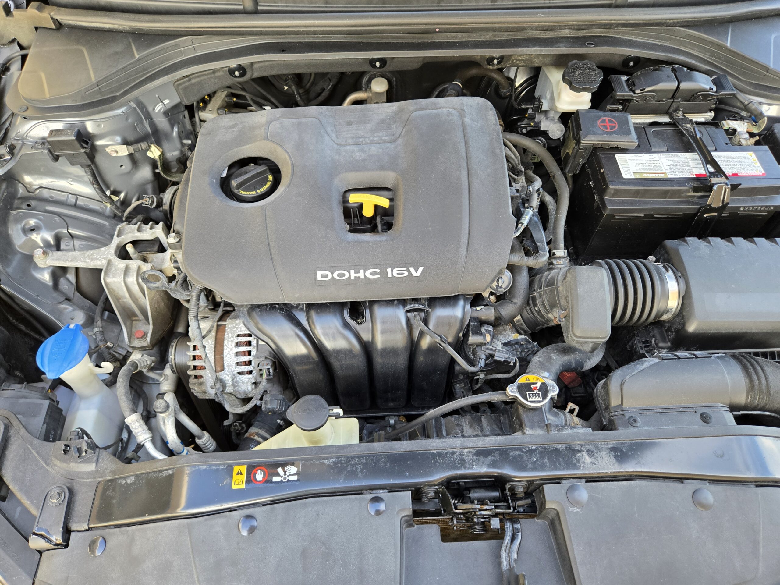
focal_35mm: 23
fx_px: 518
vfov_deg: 58.9
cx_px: 390
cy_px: 292
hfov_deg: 73.9
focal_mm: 5.4
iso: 125
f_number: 1.8
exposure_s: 1/180
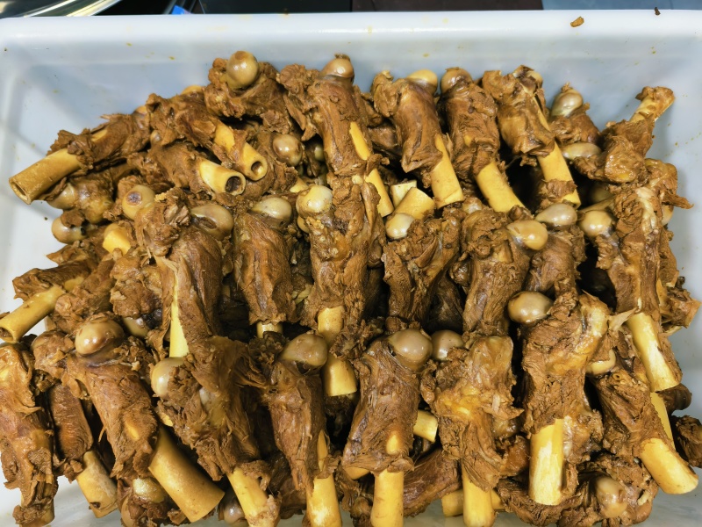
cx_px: 351
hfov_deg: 73.9
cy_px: 264
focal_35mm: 23
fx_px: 466
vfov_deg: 58.9
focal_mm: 5.6
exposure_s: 1/100
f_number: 1.57
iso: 426
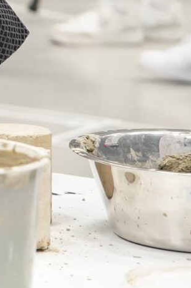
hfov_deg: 3.4
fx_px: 3108
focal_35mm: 390
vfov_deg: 5.2
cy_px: -232
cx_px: -426
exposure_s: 1/160
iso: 6400
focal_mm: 70
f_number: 4
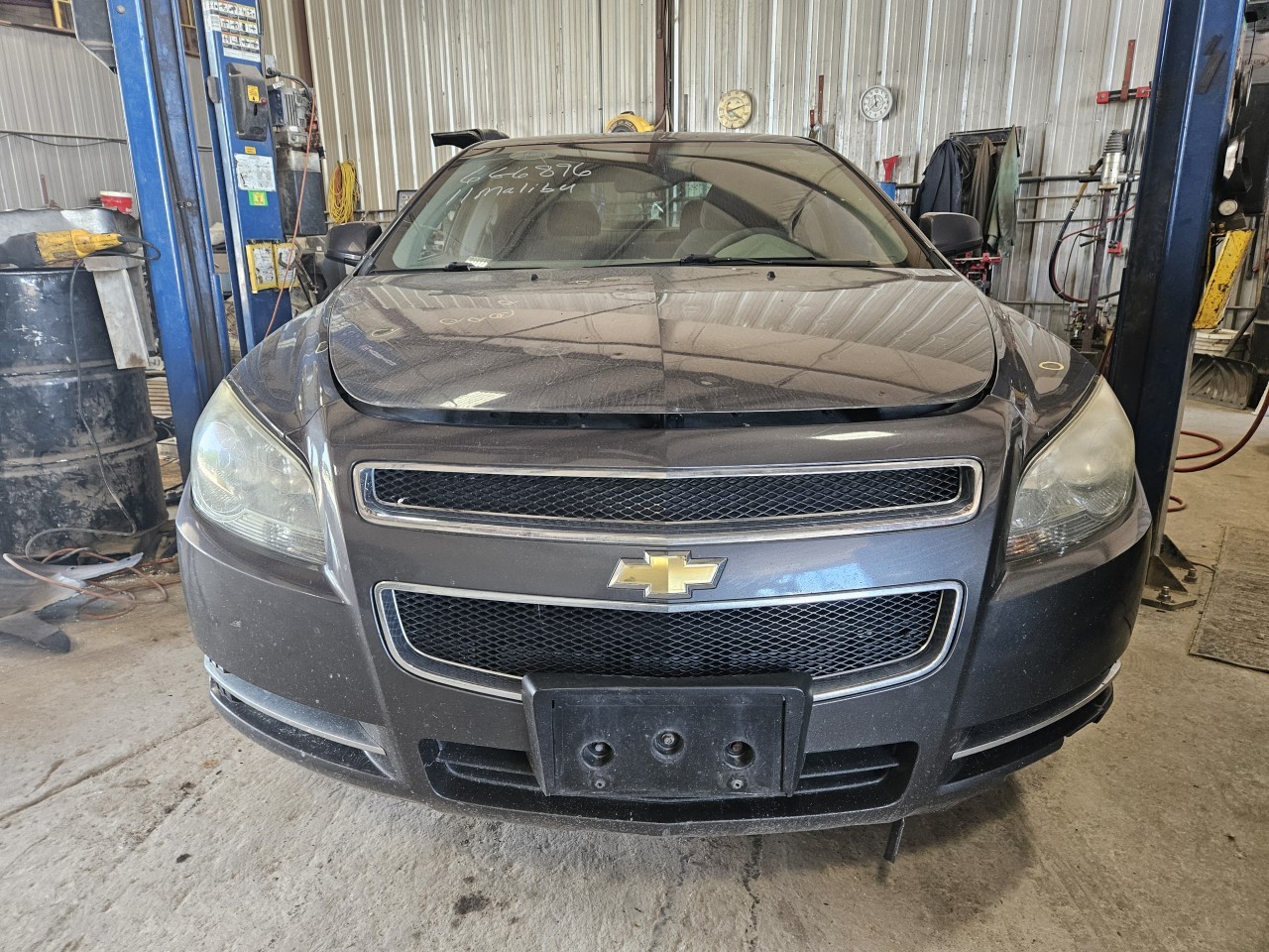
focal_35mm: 23
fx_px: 843
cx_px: 634
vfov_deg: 58.9
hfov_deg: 73.9
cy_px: 476
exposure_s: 1/120
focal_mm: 5.4
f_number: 1.8
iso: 320
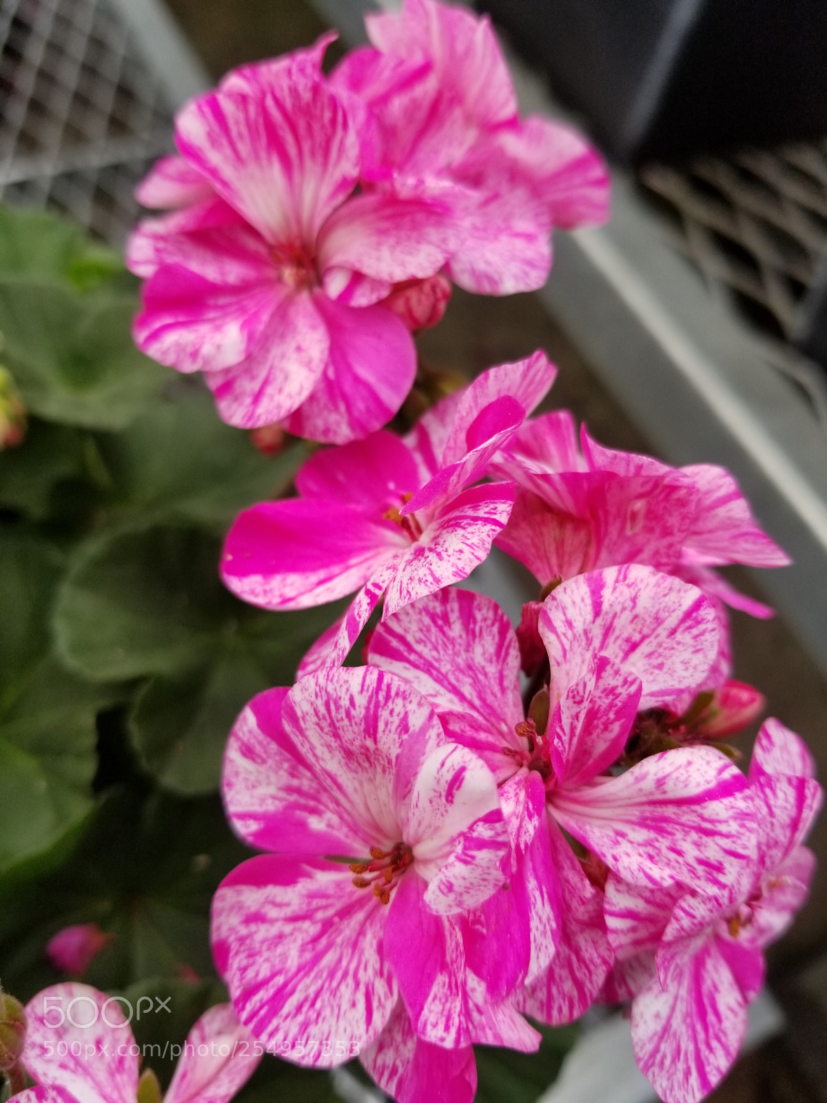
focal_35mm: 26
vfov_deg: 67.3
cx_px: 414
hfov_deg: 53.1
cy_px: 552
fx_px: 828
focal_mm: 4.25
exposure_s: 1/241
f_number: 1.7
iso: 50
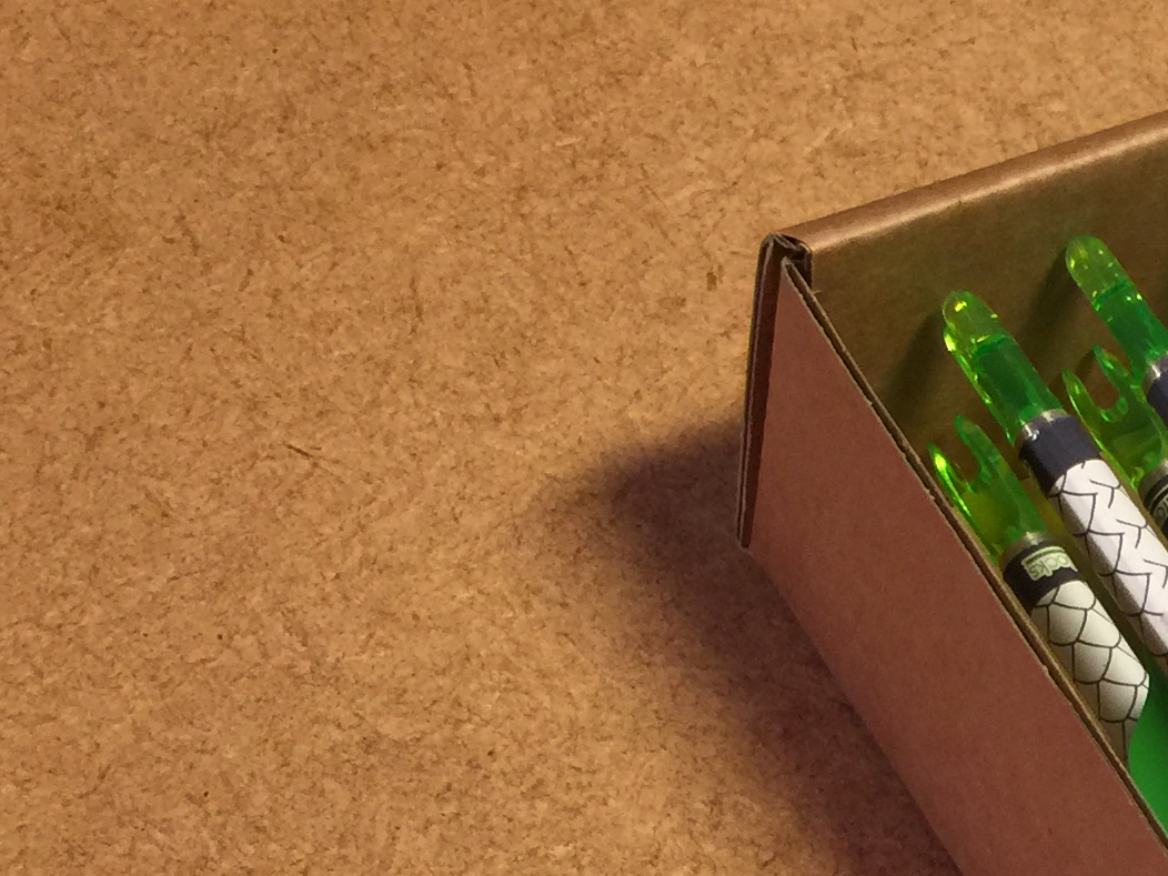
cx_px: 1409
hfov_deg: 20.4
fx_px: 3037
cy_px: 1211
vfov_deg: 15.4
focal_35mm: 90
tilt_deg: -60.4
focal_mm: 4.15
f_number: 2.2
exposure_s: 1/33
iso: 40
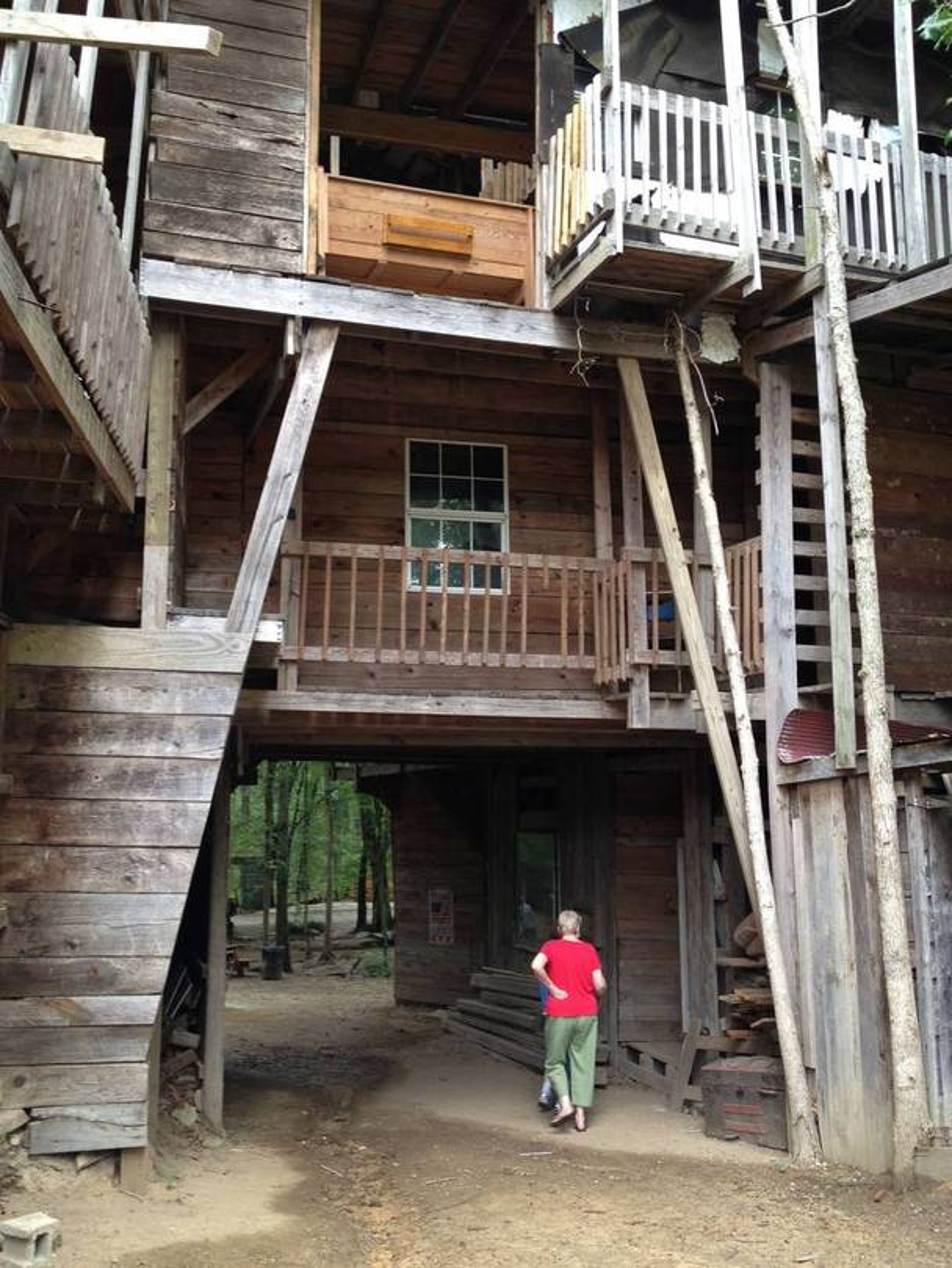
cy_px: 634
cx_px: 476
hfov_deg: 40.7
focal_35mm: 35
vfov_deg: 52.6
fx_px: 1283
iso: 64
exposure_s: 1/24
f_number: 2.4
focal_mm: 4.28
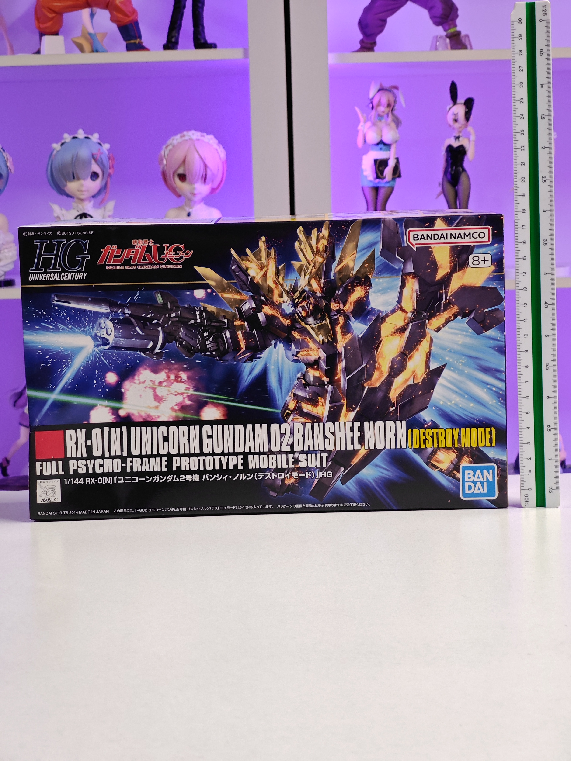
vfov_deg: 24.4
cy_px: 380
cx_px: 286
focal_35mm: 80
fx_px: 1759
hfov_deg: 18.4
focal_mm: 7.48
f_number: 2.4
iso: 400
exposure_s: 1/15.9
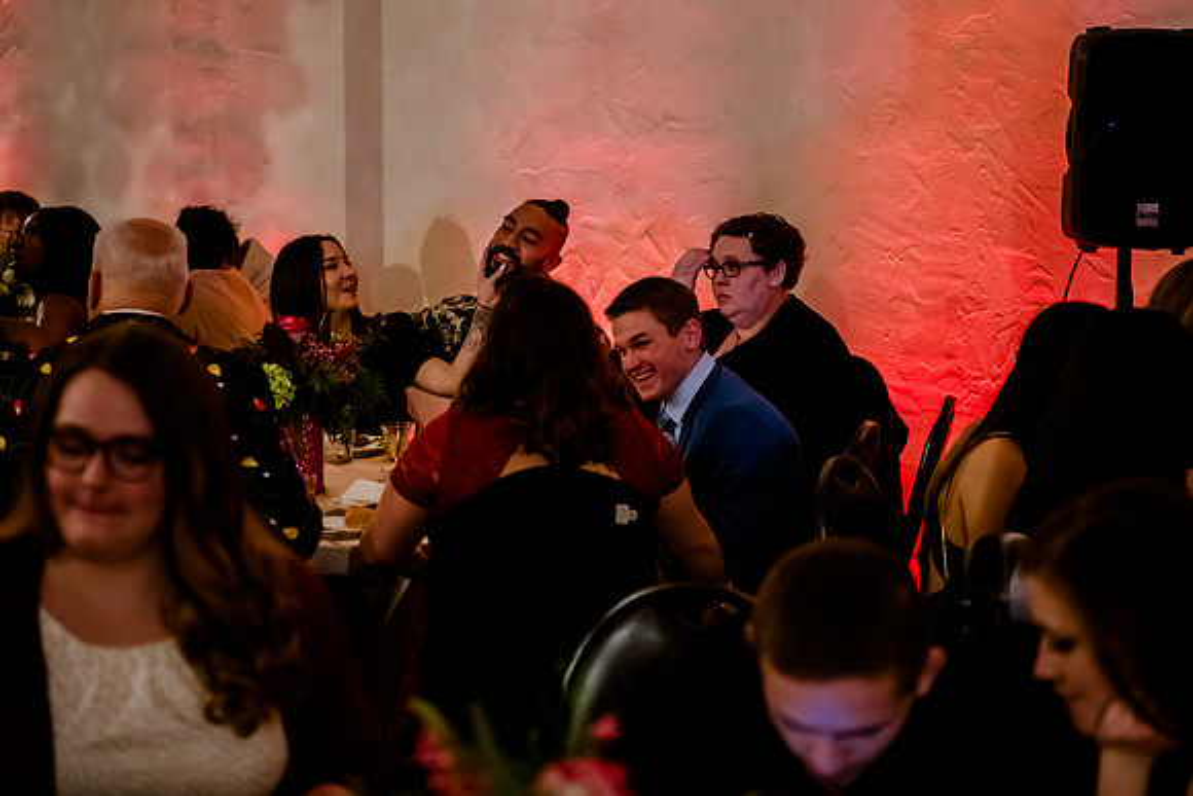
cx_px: 600
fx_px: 2743
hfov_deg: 24.5
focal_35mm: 83
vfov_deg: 16.5
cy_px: 343
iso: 5000
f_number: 2.8
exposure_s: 1/160
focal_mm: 70
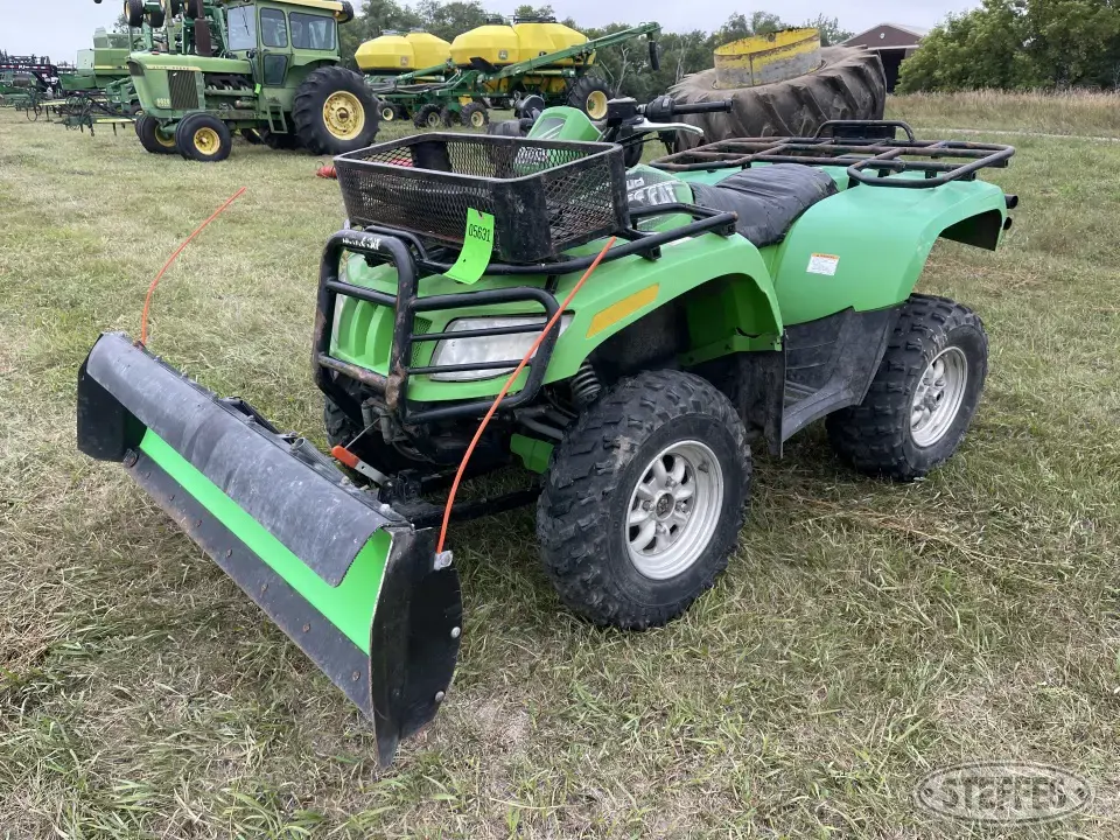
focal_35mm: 26
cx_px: 560
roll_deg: -1.4
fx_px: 841
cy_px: 420
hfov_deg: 67.3
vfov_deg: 53.1
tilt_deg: -18.2
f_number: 1.6
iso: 32
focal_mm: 5.1
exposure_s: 1/215
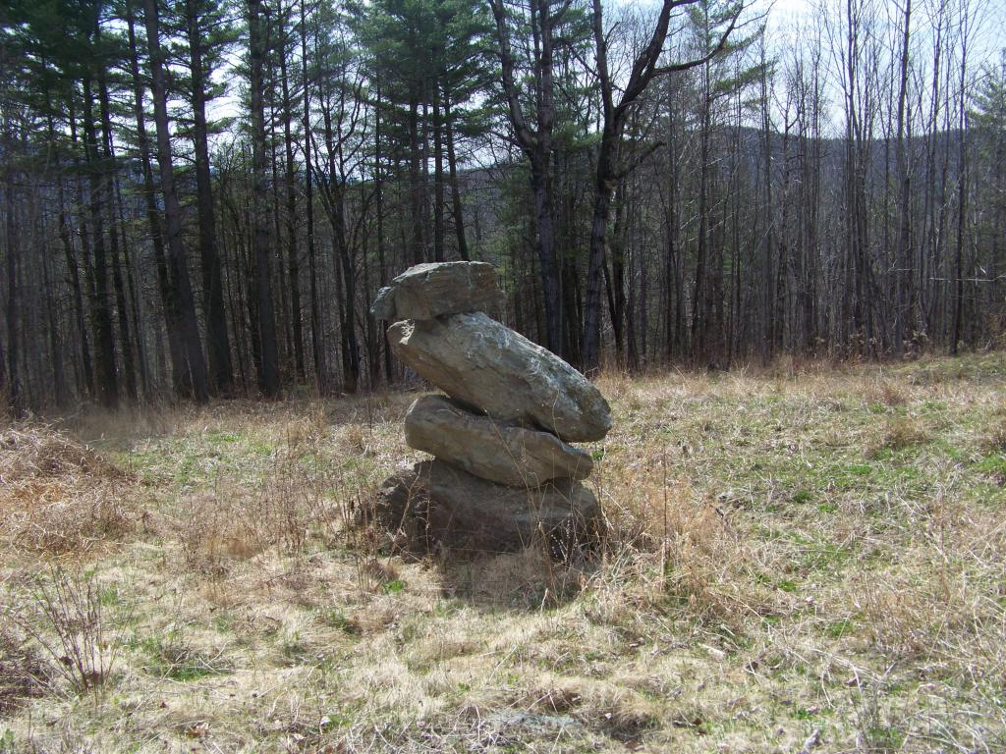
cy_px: 377
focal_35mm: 36
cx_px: 503
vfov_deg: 39.7
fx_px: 1046
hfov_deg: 51.4
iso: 69
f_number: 4
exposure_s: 1/500
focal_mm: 5.85
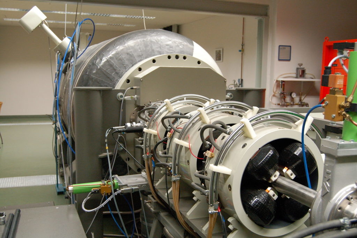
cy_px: 119
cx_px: 178
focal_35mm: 39
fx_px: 386
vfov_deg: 34.2
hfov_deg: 49.6
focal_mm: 26
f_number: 6.3
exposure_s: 1/50
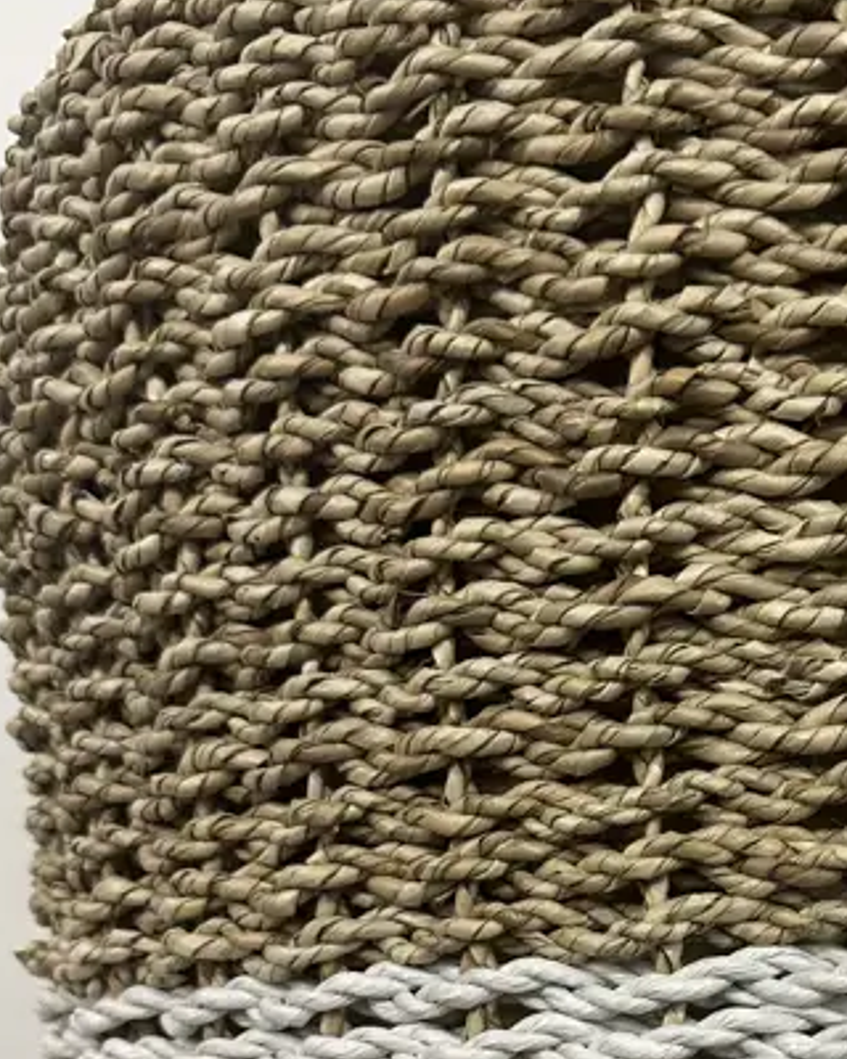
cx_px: 789
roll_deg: +1.5
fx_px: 1880
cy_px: 1040
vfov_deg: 29.5
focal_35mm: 60
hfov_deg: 24.5
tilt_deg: -7.1
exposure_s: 1/100
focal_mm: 6.86
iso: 160
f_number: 1.78
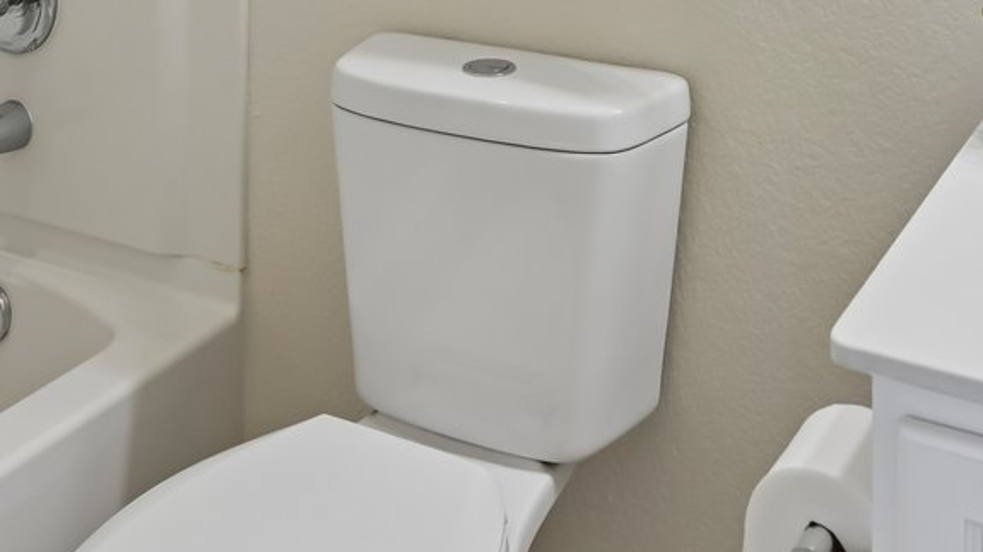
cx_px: 547
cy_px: -392
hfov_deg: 37.2
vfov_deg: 17.9
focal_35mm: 56
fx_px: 1459
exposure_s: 1/20
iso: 100
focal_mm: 15
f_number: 6.7
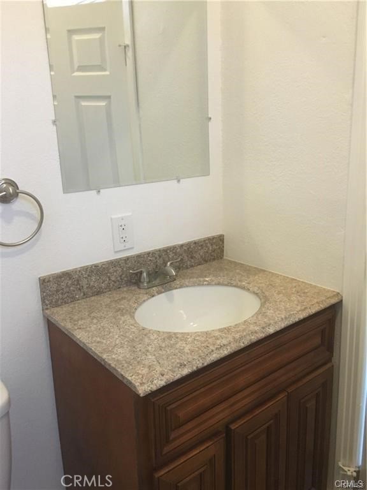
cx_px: 184
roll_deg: +0.5
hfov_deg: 48.2
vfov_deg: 61.7
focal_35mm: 29
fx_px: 410
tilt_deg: -13.6
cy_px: 245
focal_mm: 4.15
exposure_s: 1/15
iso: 250
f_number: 2.2
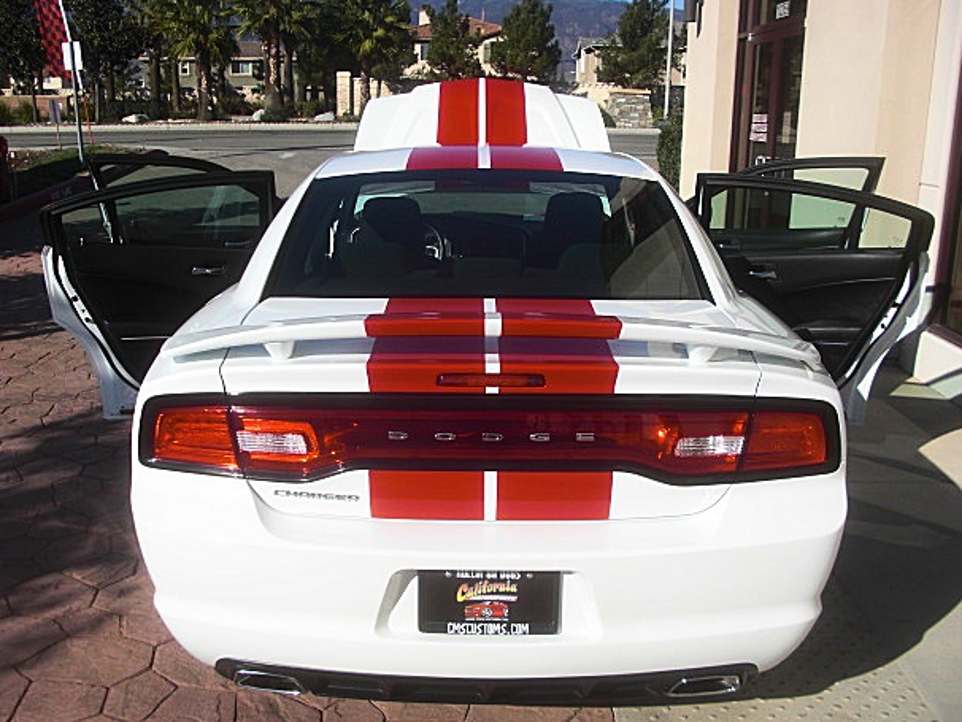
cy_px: 363
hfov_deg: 49.0
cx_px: 468
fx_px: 1056
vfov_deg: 37.7
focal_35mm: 38
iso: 50
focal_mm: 6.3
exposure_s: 1/250
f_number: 7.9
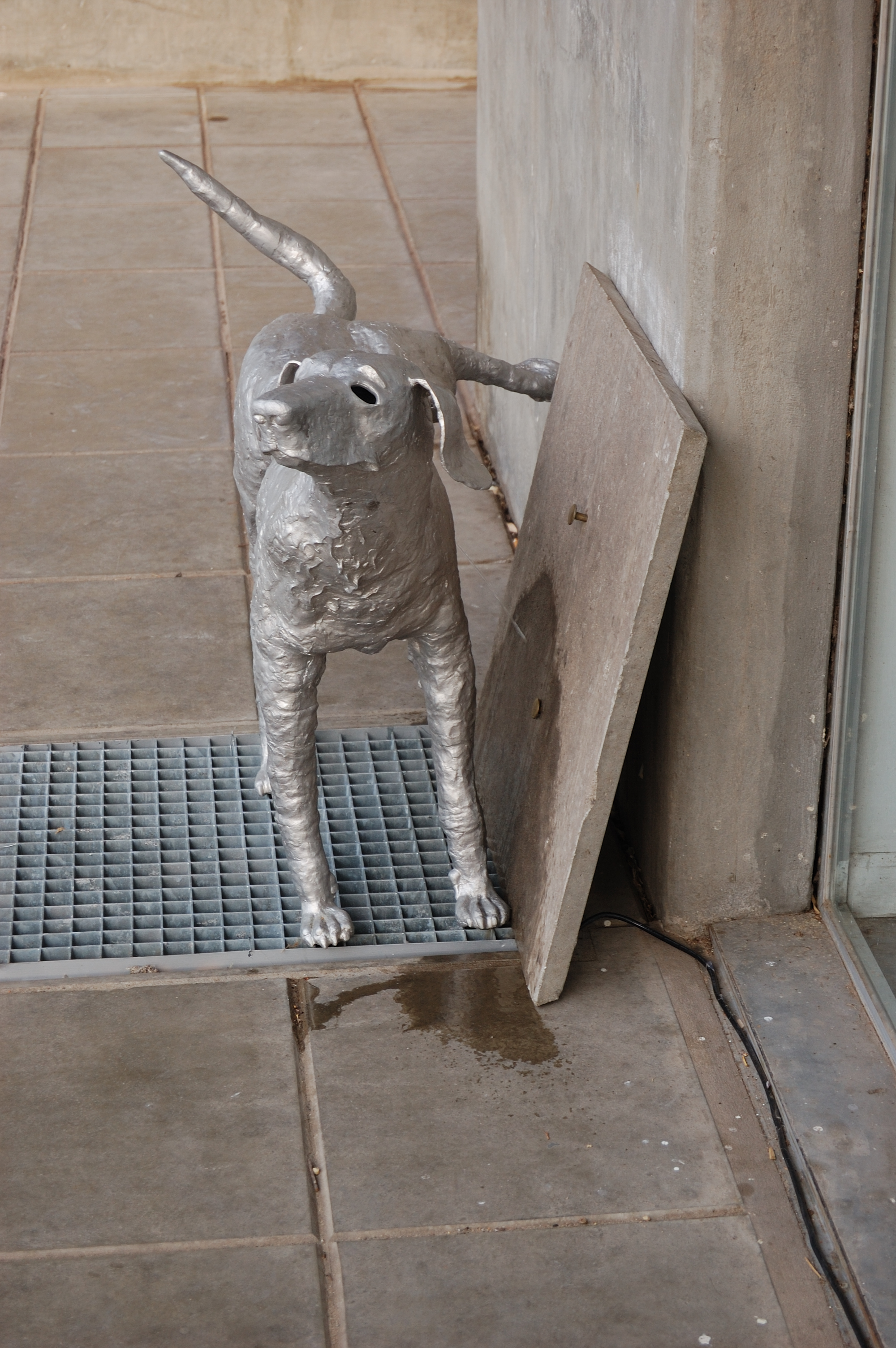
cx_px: 448
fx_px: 3085
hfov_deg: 16.5
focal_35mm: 82
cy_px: 674
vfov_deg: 24.6
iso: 200
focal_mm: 55
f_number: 5.6
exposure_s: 1/100
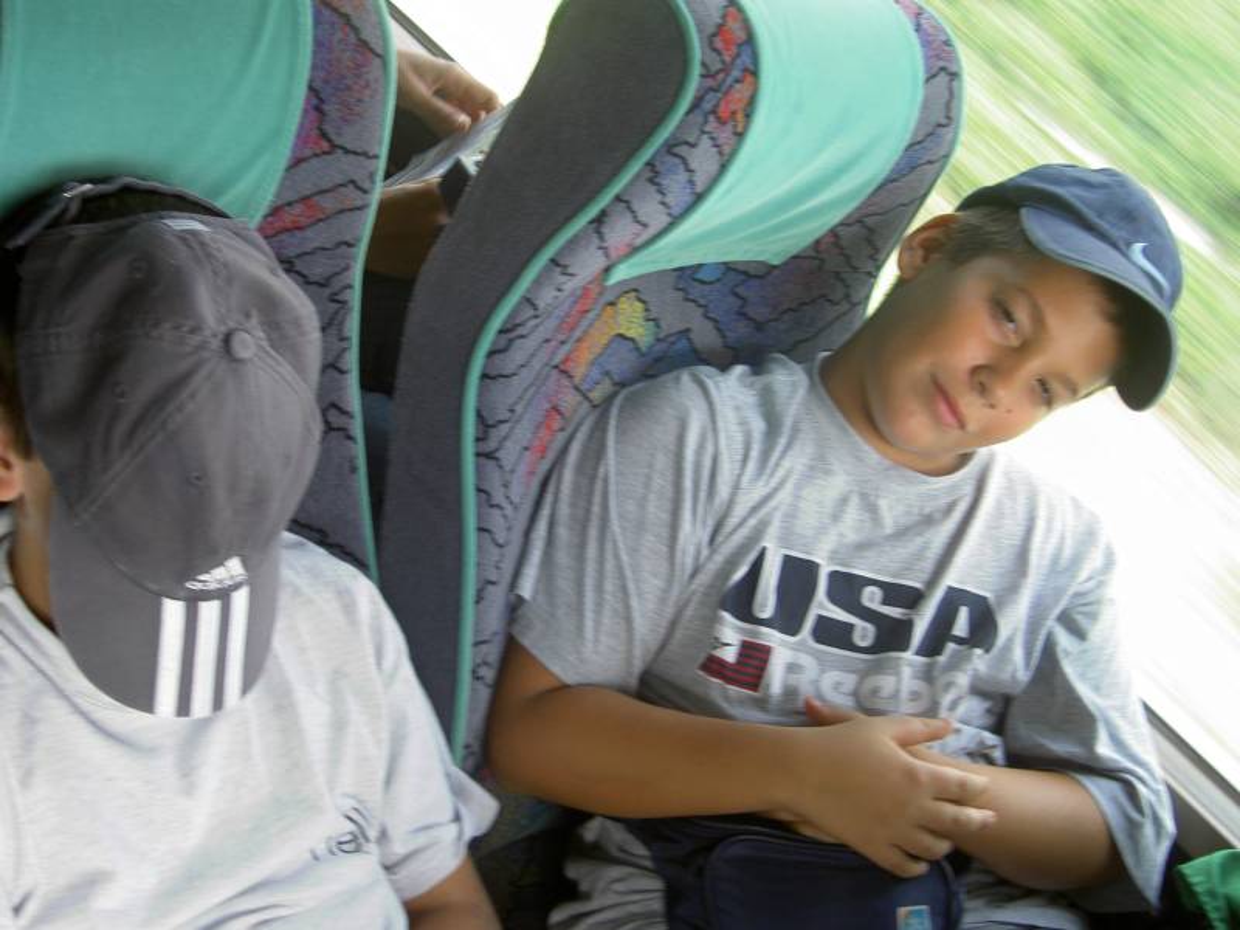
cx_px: 620
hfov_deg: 34.9
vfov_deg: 26.6
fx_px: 1970
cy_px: 465
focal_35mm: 55
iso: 100
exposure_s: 1/60
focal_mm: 11.3
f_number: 3.3
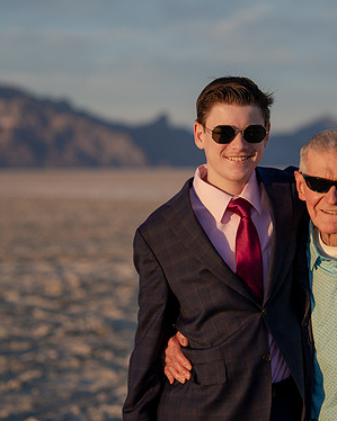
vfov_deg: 13.0
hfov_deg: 10.4
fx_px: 1846
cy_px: 189
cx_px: 201
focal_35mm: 148
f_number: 2.8
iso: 200
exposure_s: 1/1000
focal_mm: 85
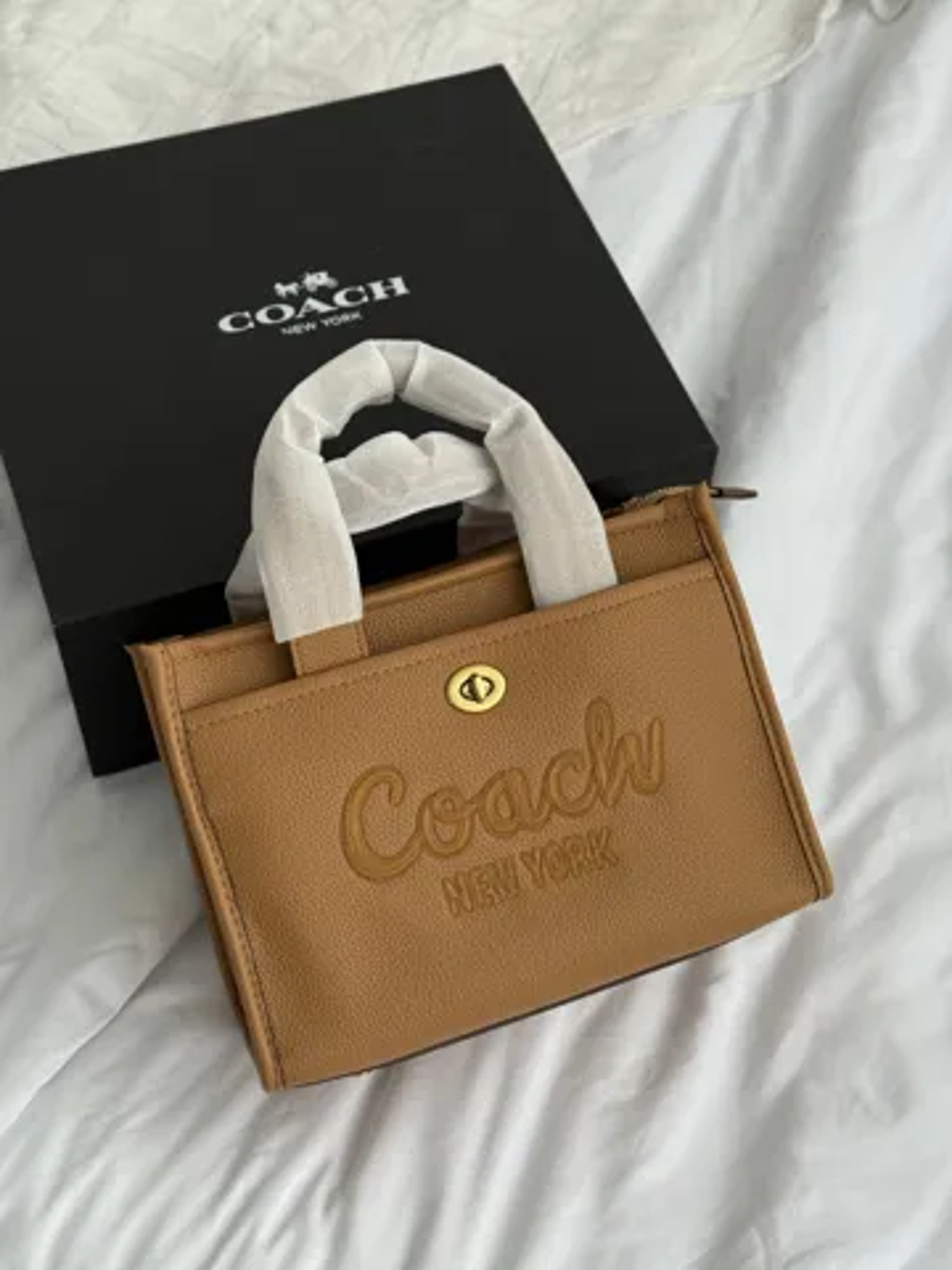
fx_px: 1760
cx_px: 476
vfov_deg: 39.7
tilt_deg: -58.5
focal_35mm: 48
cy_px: 635
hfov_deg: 30.3
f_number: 1.78
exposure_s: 1/100
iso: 100
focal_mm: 6.76
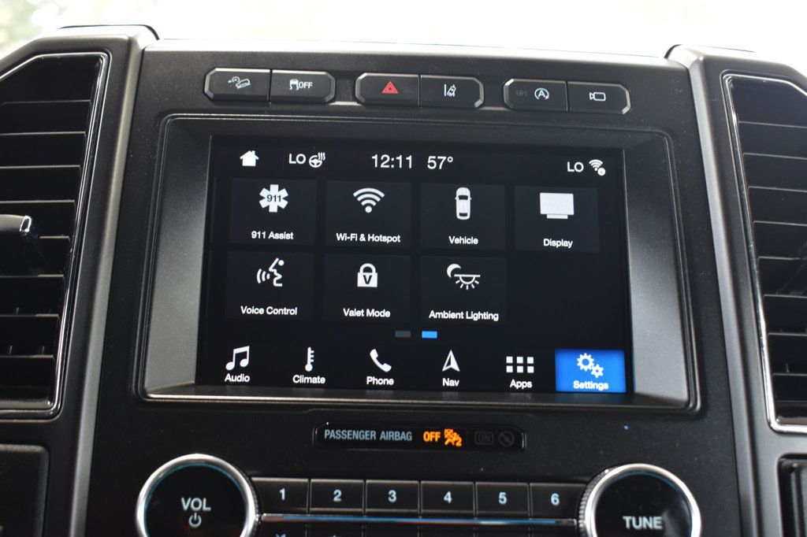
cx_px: 404
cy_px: 268
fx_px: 1076
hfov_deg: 41.1
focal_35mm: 48
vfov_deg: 28.1
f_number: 6.3
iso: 720
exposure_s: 1/15
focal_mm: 32
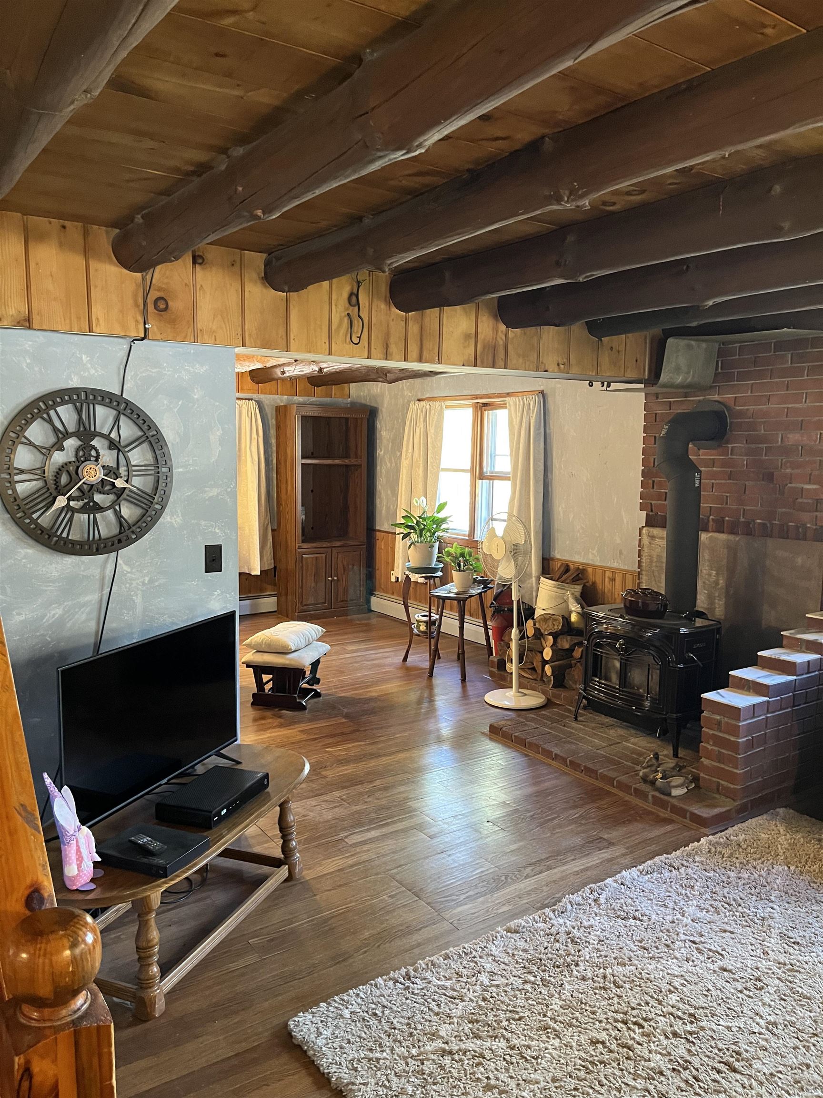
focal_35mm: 26
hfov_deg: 53.1
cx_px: 412
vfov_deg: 67.3
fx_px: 824
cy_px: 549
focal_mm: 5.1
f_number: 1.6
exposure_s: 1/40
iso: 500
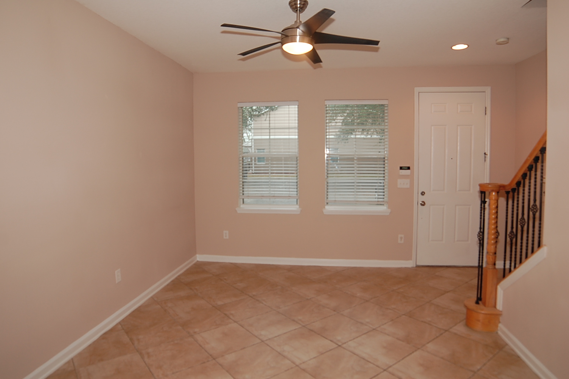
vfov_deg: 59.4
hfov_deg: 81.3
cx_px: 284
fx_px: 332
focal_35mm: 21
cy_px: 190
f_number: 4
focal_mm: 14
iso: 200
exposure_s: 1/50
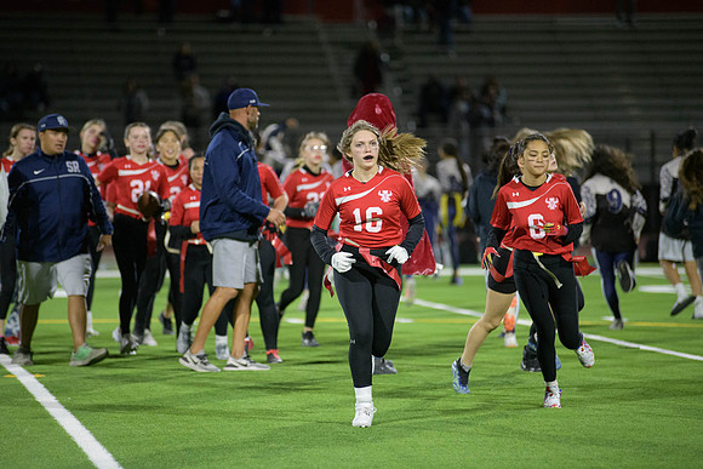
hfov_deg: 10.3
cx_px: 352
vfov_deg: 6.9
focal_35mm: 200
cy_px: 234
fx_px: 3906
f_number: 2.8
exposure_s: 1/640
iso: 4500
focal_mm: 200
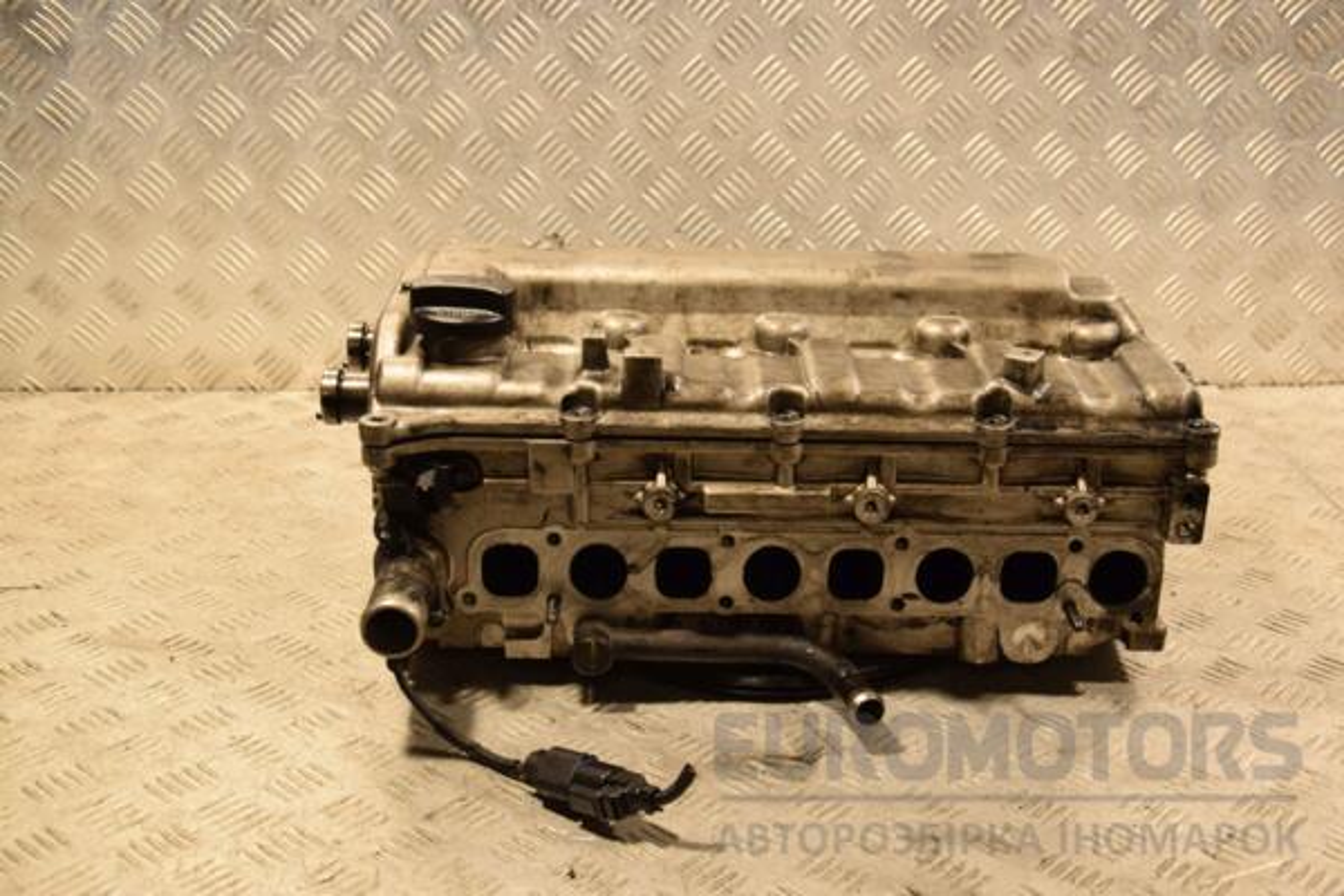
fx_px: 1792
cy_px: 448
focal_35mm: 48
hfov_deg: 41.1
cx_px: 672
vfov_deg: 28.1
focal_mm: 32
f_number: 6.3
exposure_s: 1/160
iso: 800
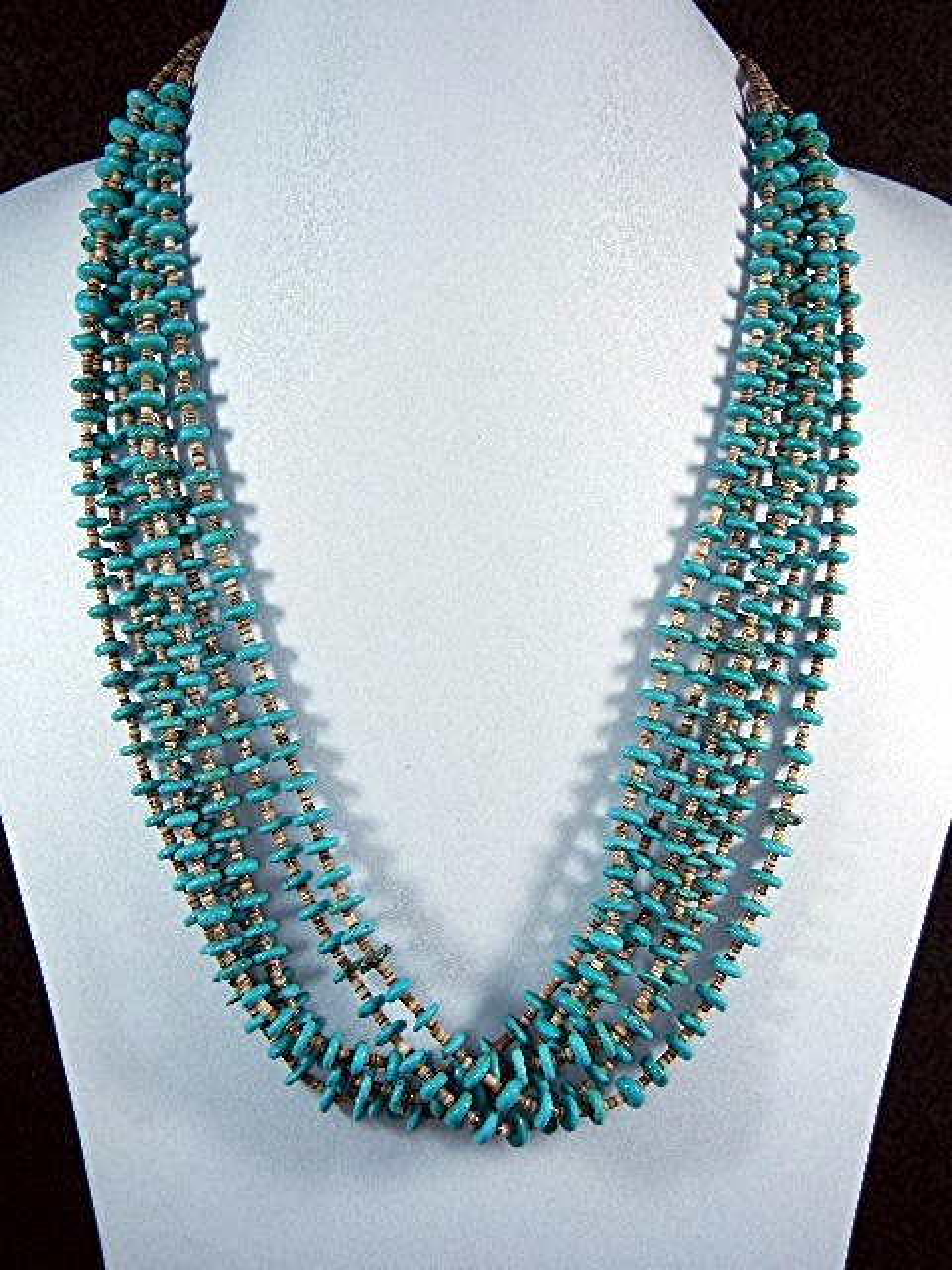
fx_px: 1650
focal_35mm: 45
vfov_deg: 42.1
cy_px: 635
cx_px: 476
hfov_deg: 32.2
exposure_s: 1/54
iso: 160
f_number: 3.8
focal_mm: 8.1
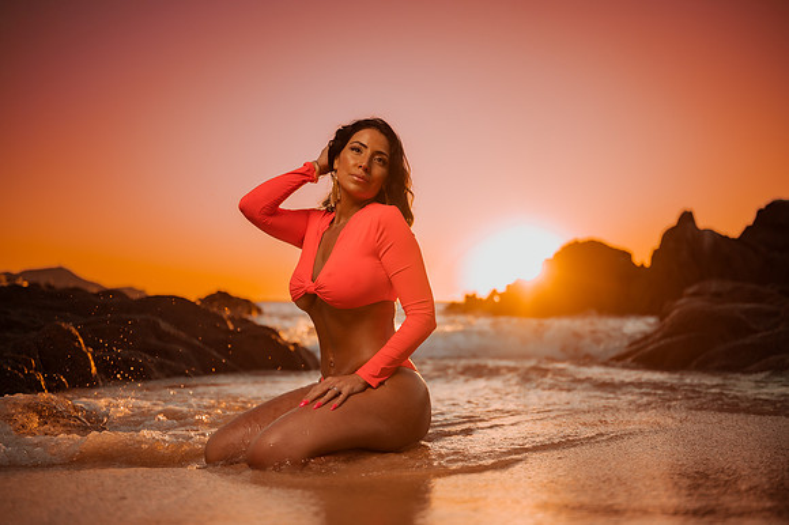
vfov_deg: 37.8
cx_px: 394
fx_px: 767
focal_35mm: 35
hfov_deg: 54.5
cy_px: 262
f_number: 1.8
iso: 125
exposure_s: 1/3200
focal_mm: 35
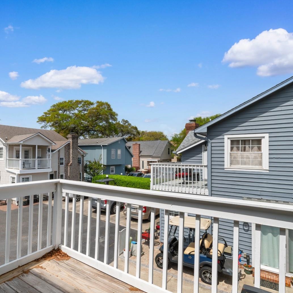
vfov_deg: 74.8
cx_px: 107
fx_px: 192
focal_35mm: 20
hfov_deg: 73.4
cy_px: 153
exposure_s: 1/400
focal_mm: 10
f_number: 10
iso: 100
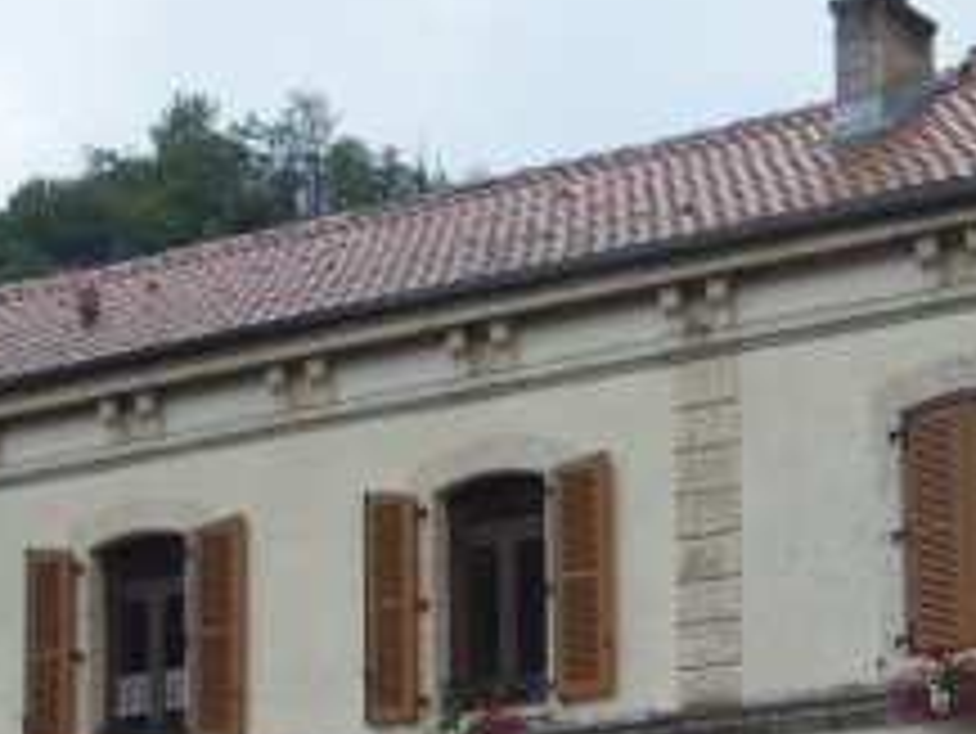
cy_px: 991
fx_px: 3329
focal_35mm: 118
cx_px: 886
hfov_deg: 16.5
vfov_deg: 12.2
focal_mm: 5.7
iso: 100
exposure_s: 1/800
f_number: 2.8
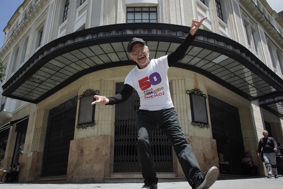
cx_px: 142
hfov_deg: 63.7
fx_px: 228
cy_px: 94
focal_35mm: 29
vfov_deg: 44.9
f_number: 20
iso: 250
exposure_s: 1/100
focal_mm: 29
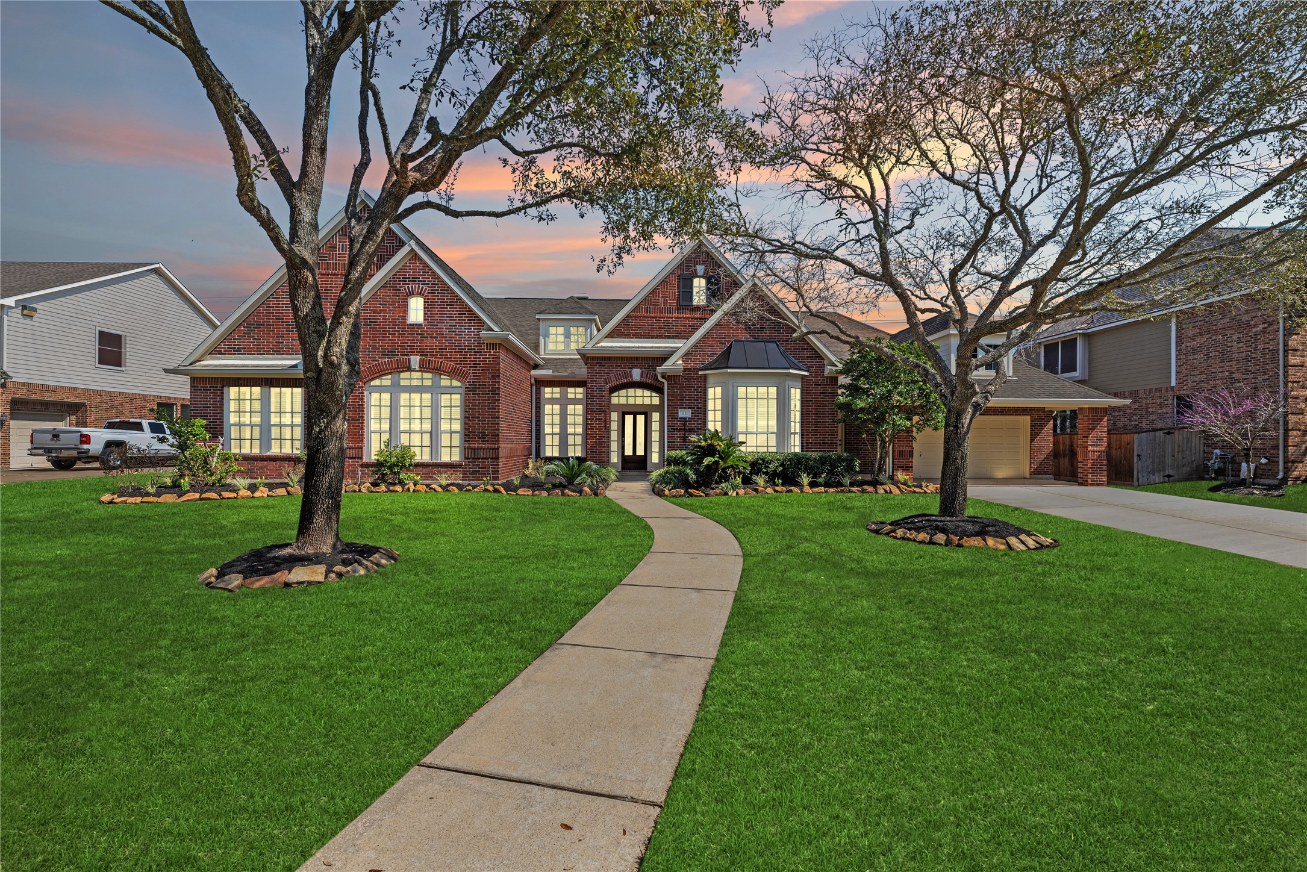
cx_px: 654
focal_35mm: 16
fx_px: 581
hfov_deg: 96.7
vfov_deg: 73.8
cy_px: 436
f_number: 8
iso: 100
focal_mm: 16
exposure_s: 1/200
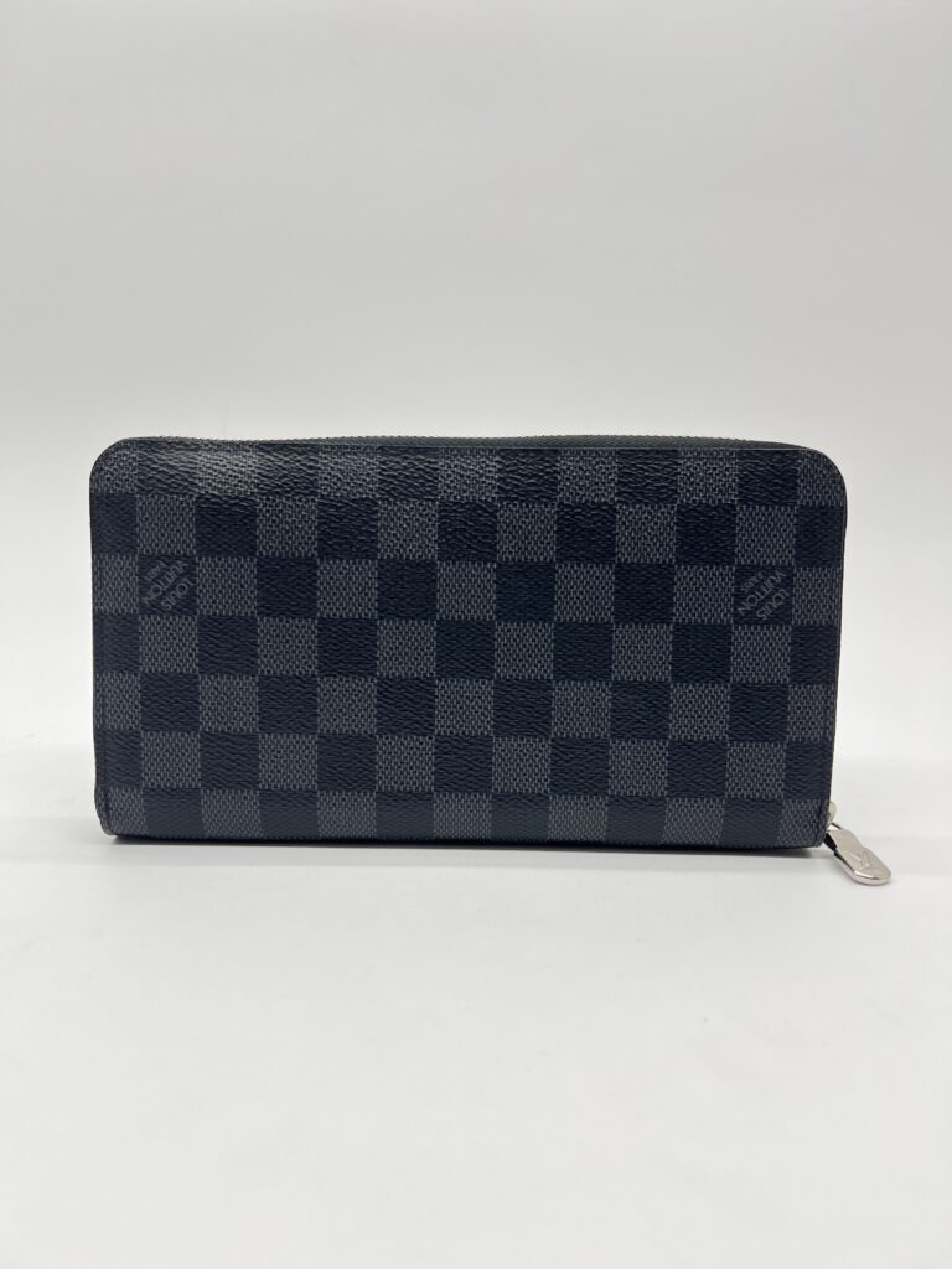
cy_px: 634
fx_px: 953
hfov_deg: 53.1
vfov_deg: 67.3
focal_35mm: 26
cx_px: 476
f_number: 1.5
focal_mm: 5.7
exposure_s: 1/172
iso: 40
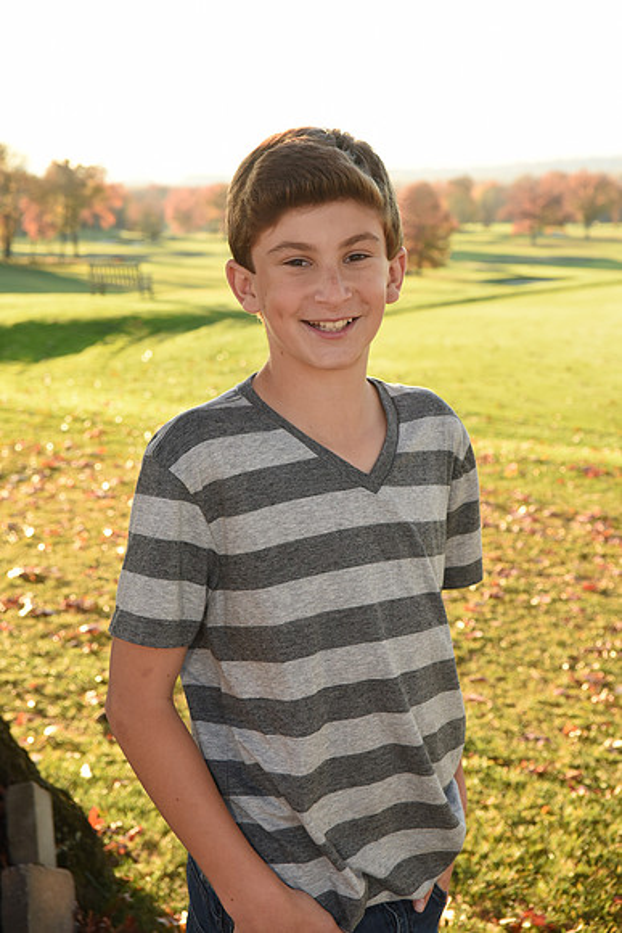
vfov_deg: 36.2
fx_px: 1424
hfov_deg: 24.6
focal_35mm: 55
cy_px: 466
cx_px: 311
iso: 640
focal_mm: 55
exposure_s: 1/200
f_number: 7.1
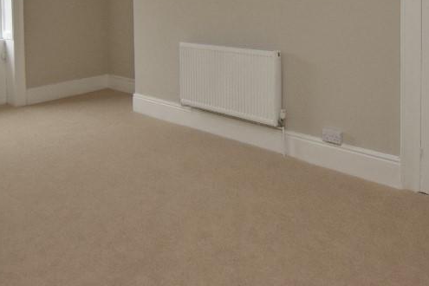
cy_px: 6
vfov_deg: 38.1
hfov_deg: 60.3
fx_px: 369
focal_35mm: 31
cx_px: 211
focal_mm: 10
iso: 500
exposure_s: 1/200
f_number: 4
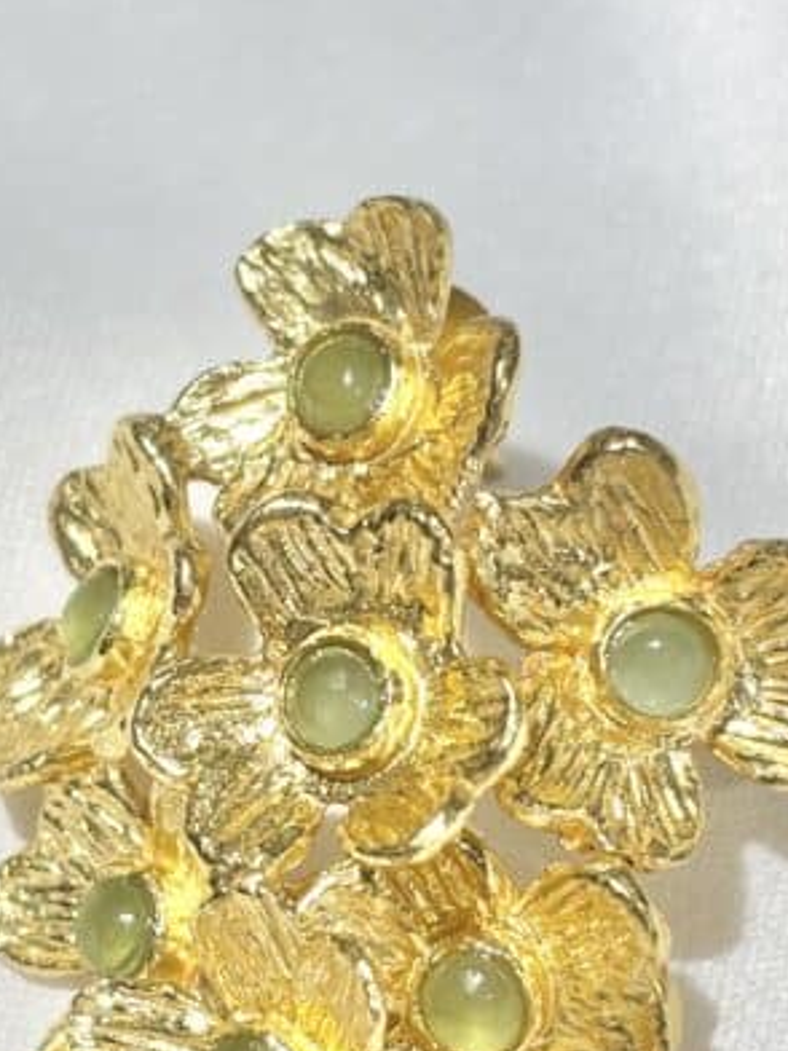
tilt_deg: -36.0
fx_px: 4128
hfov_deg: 10.9
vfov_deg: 14.5
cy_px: 700
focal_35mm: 136
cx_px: 241
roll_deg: +10.3
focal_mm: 5.96
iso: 32
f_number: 1.6
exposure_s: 1/413
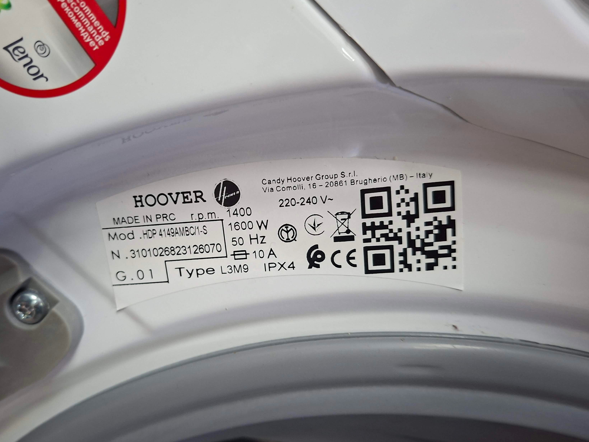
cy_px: 230
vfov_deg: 49.7
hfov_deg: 63.2
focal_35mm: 28
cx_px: 253
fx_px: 476
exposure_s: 1/33
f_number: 1.8
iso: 320
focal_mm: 5.54
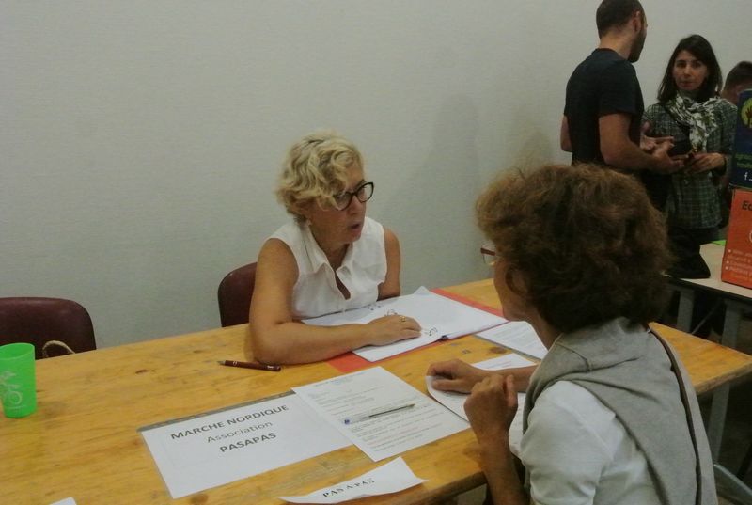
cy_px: 252
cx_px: 376
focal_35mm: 29
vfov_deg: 45.2
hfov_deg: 63.6
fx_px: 607
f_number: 11
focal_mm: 11
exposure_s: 1/60
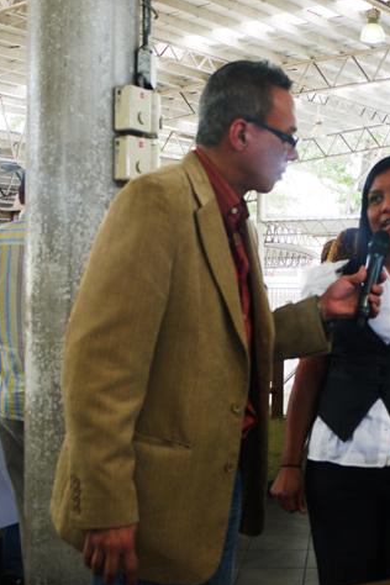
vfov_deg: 33.9
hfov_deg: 22.5
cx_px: 347
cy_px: 292
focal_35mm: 59
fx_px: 959
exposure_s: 1/40
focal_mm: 21
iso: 100
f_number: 4.5
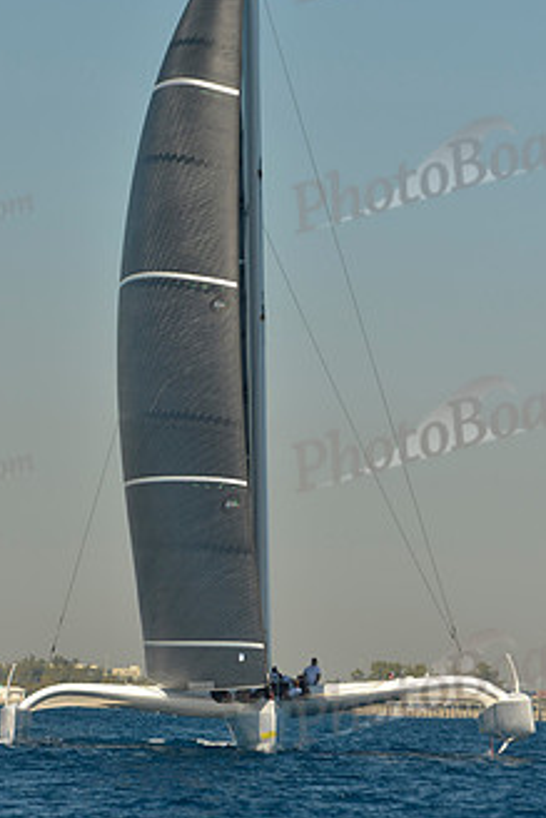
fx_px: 6635
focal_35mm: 292
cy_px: 334
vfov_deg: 7.1
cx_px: 163
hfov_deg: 4.7
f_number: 6.3
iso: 200
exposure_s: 1/640
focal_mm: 165
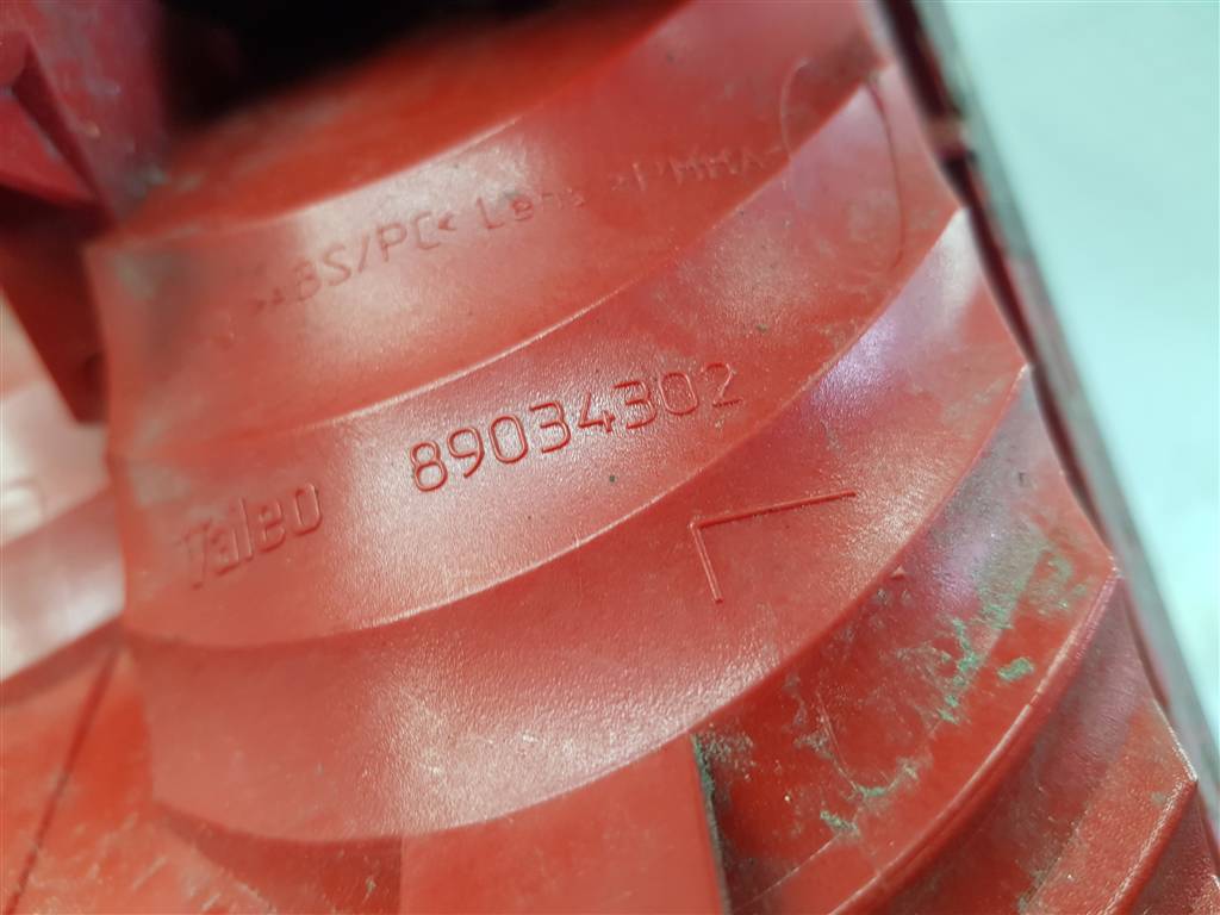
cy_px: 458
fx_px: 916
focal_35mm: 26
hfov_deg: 67.3
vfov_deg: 53.1
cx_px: 610
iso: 64
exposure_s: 1/50
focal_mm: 4.2
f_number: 1.7
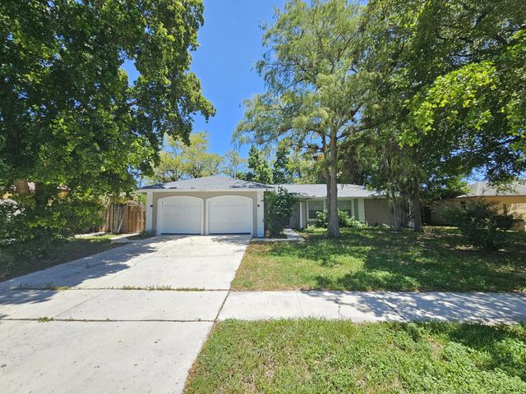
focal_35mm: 13
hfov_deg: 106.2
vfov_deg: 89.9
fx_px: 198
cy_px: 197
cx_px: 263
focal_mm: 2.2
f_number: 2.2
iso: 50
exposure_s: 1/769
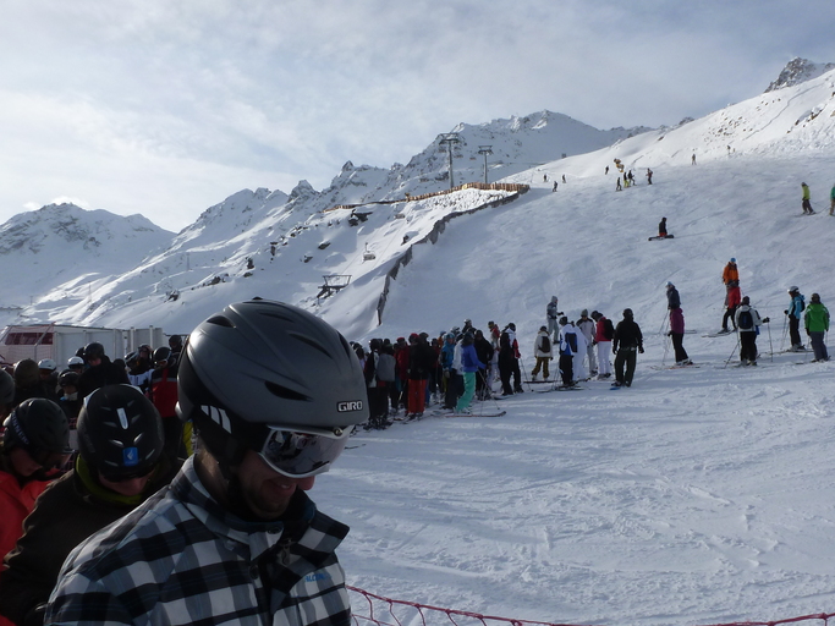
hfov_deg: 51.2
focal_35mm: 36
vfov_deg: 39.6
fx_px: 868
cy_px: 347
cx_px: 477
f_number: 5.6
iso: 100
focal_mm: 4.3
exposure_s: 1/640
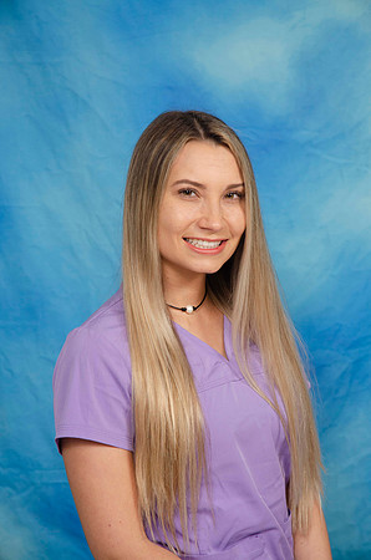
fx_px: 1631
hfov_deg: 13.0
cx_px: 186
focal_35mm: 105
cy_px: 280
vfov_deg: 19.5
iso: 200
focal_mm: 70
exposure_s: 1/60
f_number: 5.6
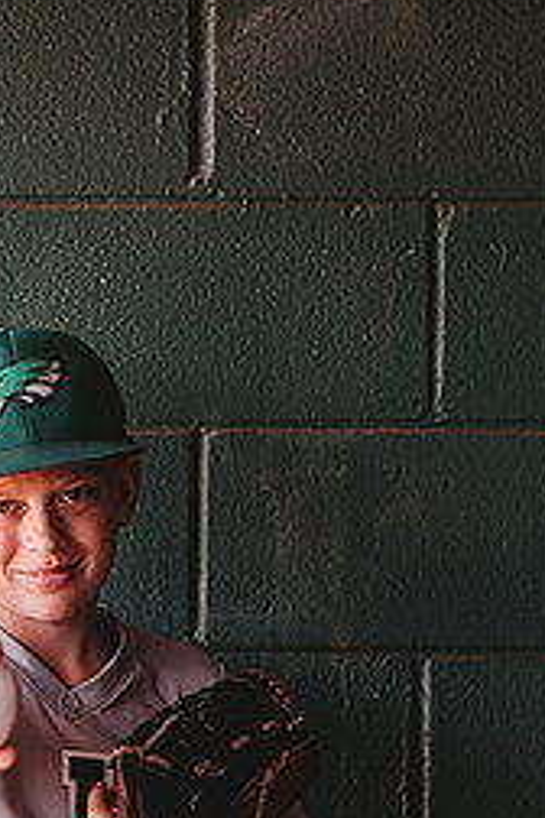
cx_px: 91
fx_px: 3451
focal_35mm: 152
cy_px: 497
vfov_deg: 13.5
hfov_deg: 9.0
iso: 200
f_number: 2.8
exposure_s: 1/250
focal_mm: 85
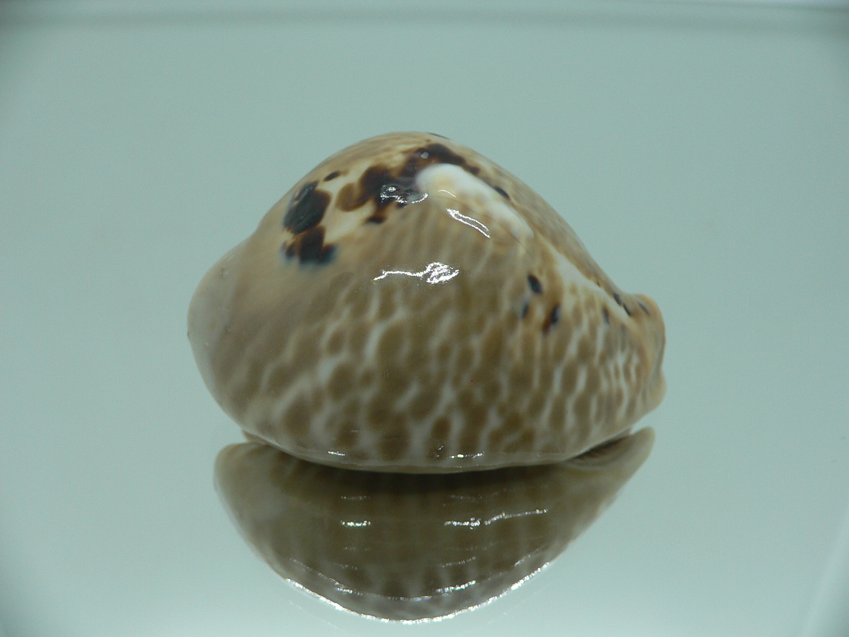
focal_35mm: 35
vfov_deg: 40.7
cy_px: 318
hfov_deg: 52.6
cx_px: 424
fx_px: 858
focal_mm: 4.6
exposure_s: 1/60
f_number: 2.8
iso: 80
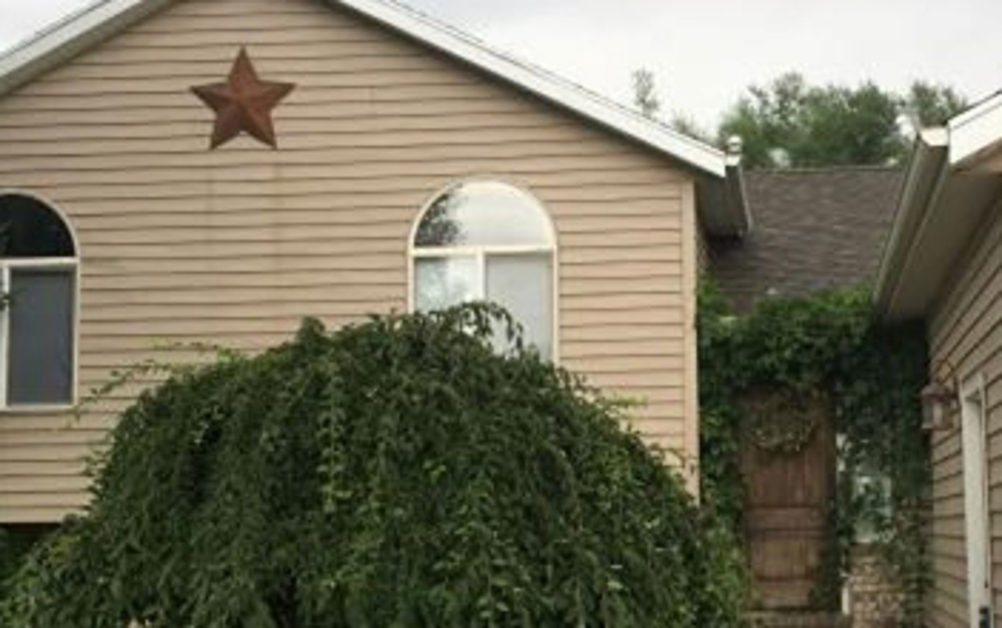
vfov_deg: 23.1
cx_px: 674
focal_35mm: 56
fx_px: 1530
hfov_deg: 35.9
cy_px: 405
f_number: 2.2
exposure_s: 1/363
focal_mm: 4.15
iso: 25
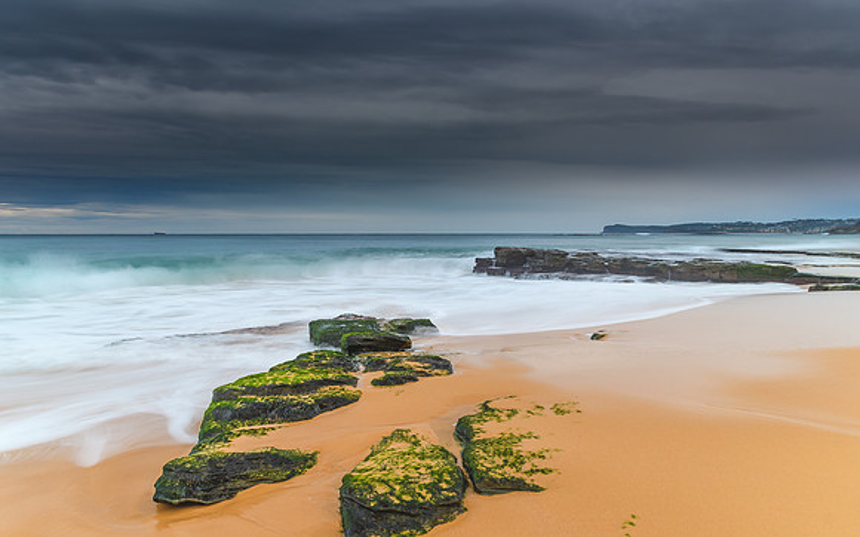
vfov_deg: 47.2
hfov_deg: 70.0
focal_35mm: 26
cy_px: 251
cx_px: 419
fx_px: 613
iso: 100
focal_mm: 16
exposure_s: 2
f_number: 8
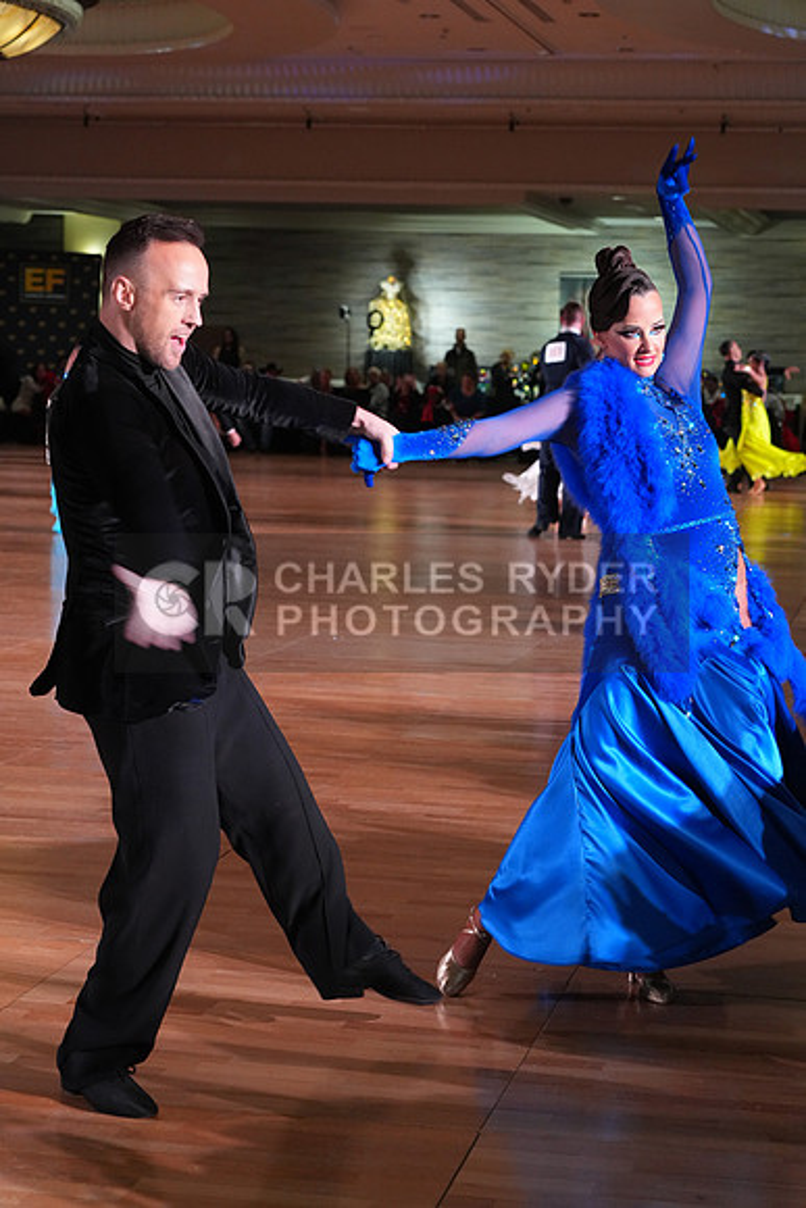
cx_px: 403
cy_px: 604
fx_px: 2349
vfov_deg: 28.8
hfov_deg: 19.5
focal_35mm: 70
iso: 4000
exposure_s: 1/200
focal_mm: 70
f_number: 5.6
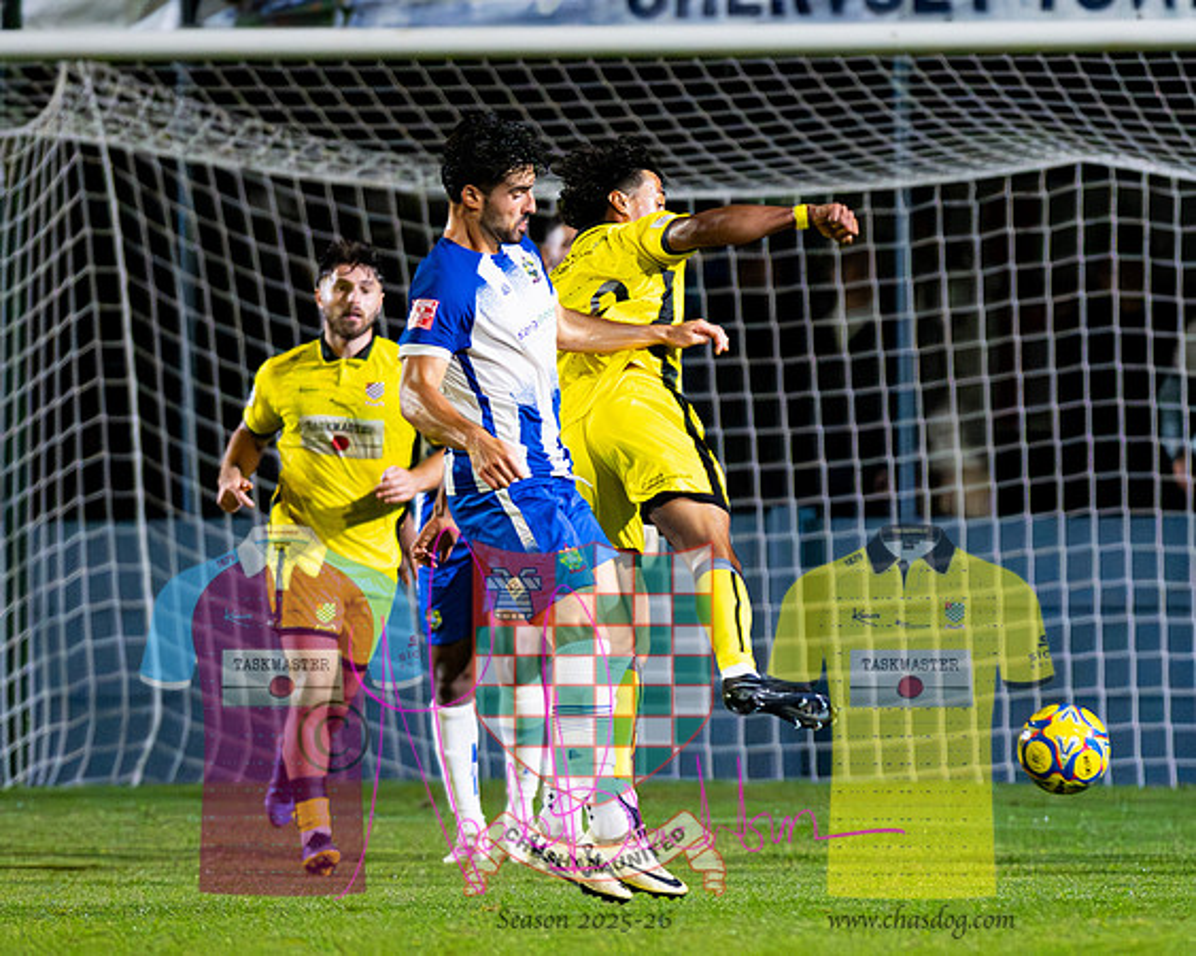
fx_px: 24437
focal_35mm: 691
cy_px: 573
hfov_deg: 2.8
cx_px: 754
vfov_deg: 2.2
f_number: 2.8
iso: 8000
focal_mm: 300
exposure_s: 1/1250
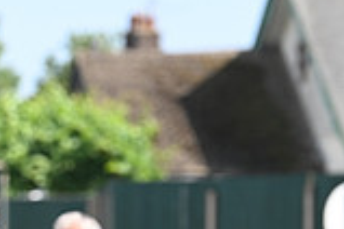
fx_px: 5733
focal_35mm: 600
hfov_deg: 3.4
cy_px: 234
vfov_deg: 2.3
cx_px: -266
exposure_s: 1/1000
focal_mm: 165
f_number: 5.6
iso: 400
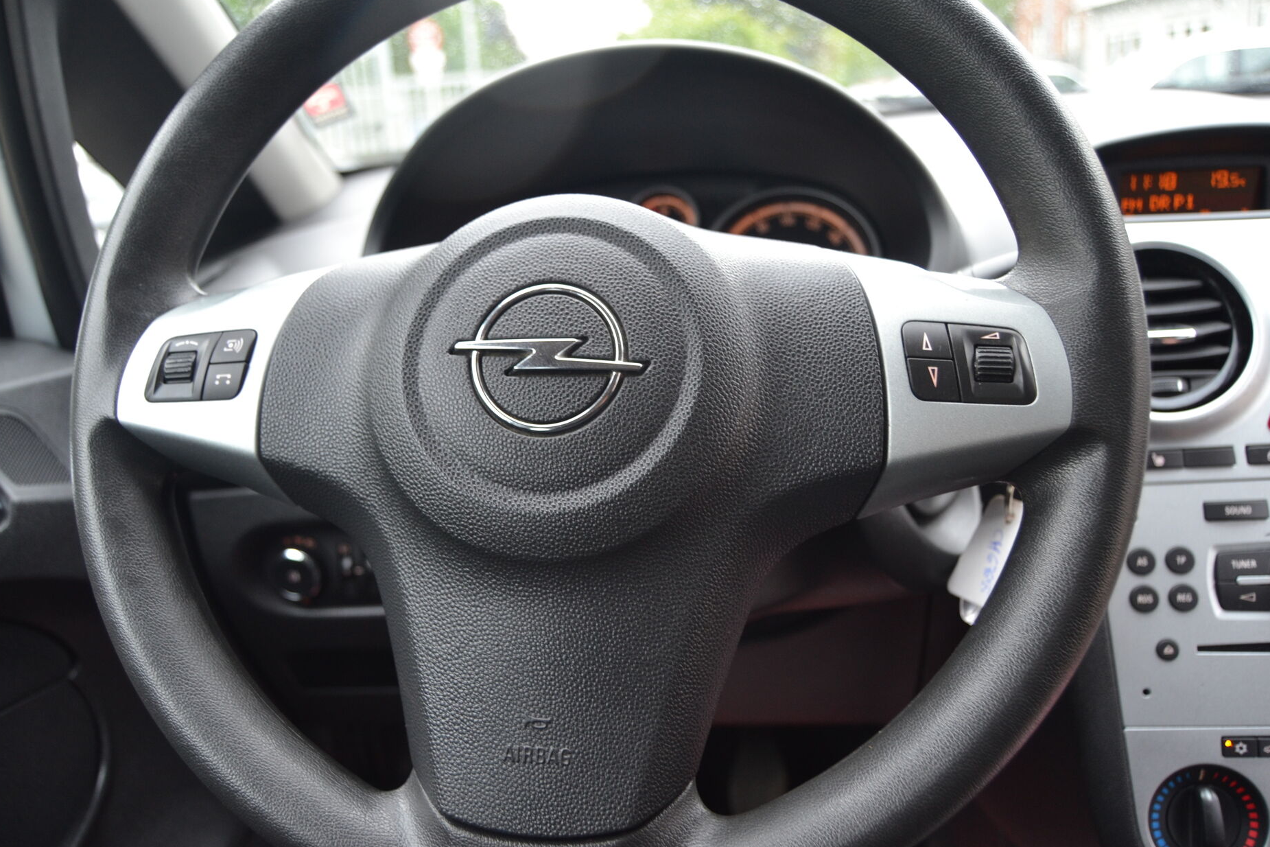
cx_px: 616
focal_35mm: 28
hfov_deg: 65.5
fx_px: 988
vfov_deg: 46.4
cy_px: 413
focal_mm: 18
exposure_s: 1/60
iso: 400
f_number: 3.5
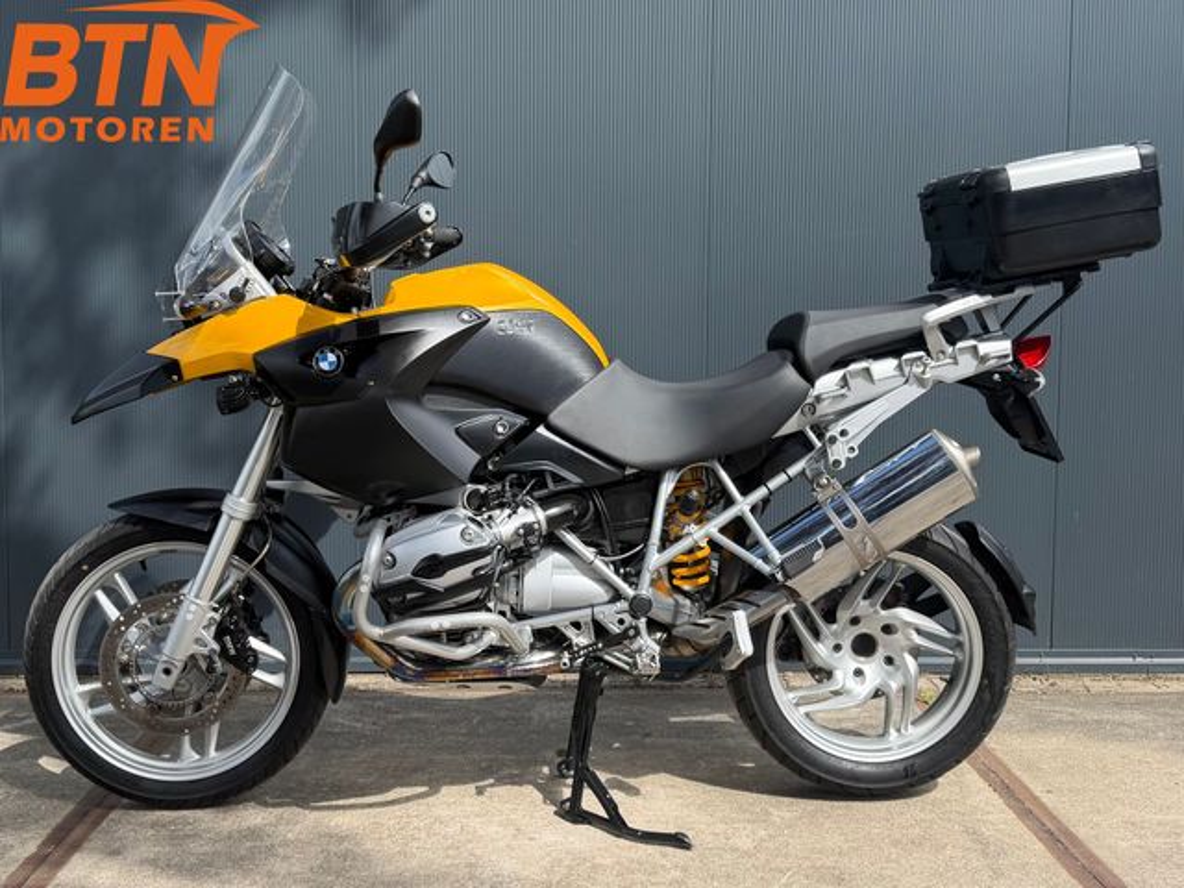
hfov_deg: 71.6
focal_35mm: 24
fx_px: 821
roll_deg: -0.4
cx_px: 592
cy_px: 444
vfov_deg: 56.8
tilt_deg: -3.3
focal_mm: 6.76
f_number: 1.78
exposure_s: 1/2525
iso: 80
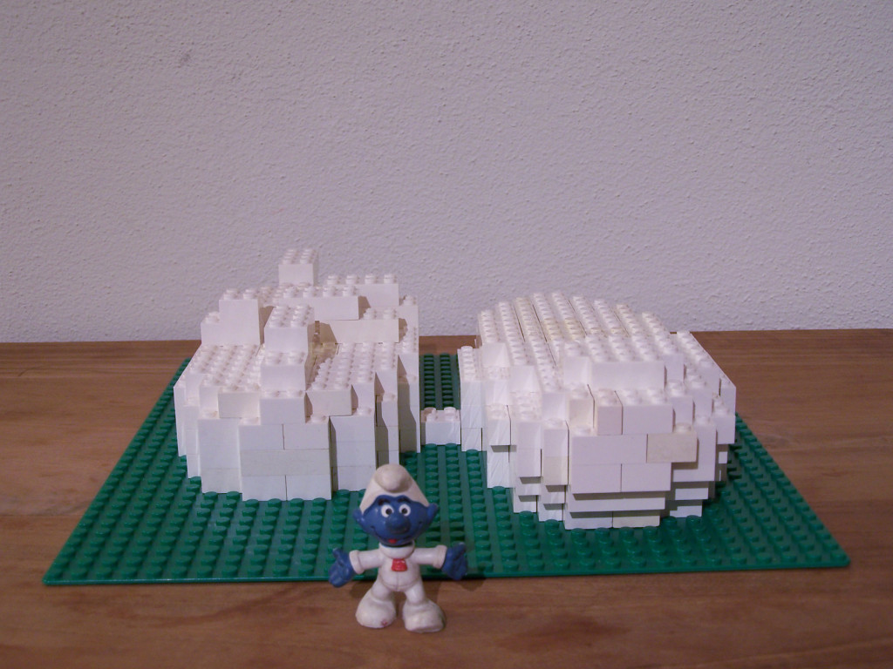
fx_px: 1316
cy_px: 334
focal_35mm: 51
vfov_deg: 28.6
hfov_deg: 37.5
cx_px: 446
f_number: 3
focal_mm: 8.5
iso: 80
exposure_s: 1/2
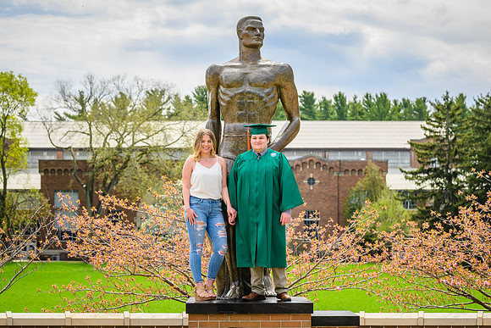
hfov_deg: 20.6
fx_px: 1353
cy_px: 150
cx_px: 245
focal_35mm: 99
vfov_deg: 13.8
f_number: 5.6
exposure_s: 1/1250
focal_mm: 90
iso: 400
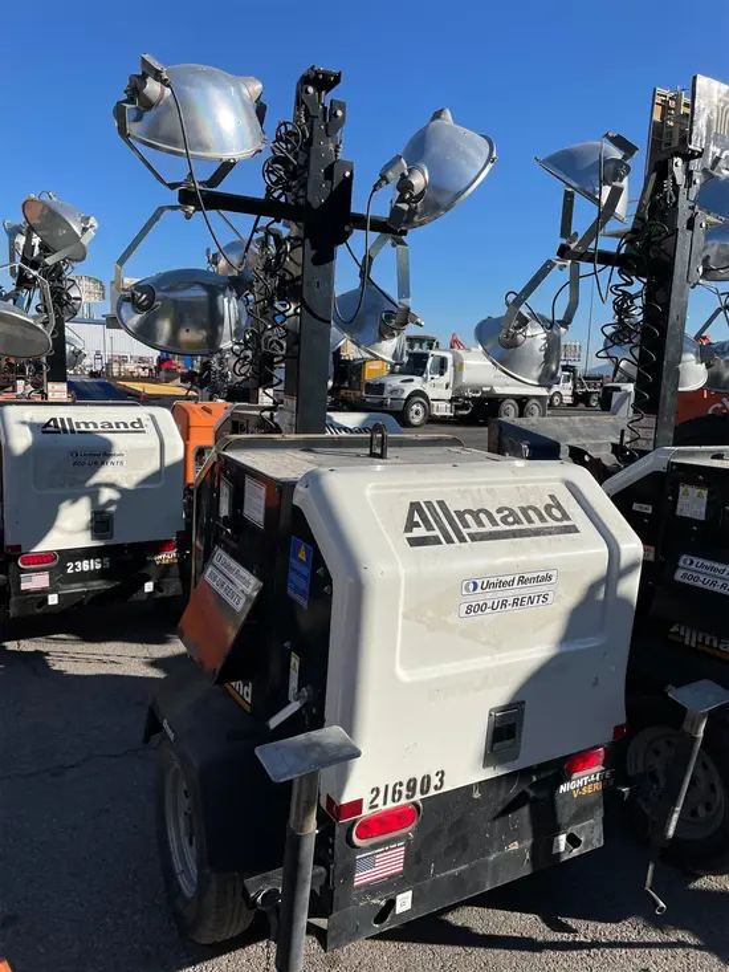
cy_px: 486
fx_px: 730
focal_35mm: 26
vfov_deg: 67.3
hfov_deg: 53.1
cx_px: 364
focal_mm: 4.2
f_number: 1.6
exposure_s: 1/6135
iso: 50
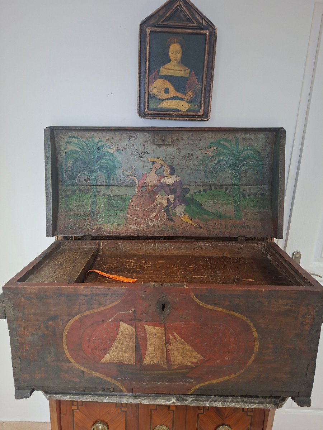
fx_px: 286
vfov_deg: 73.9
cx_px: 162
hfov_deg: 58.9
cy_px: 215
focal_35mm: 23
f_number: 1.8
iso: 400
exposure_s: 1/24
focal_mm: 5.54
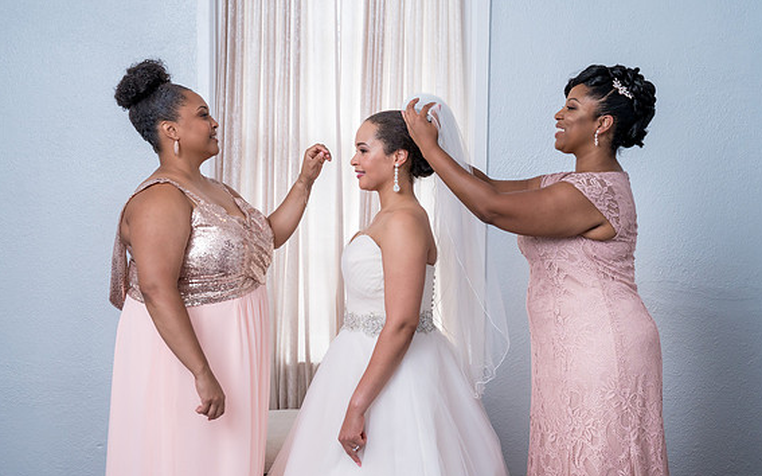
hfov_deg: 41.8
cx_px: 386
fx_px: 997
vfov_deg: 26.8
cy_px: 248
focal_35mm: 48
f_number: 6.3
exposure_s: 1/160
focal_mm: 46
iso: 1250
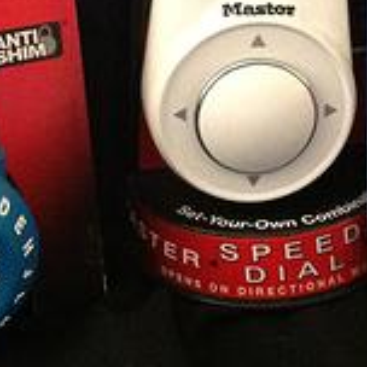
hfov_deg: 18.3
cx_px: 187
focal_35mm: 95
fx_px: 1140
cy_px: 19
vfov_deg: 17.9
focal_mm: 4.28
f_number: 2.4
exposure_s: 1/15
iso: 1000
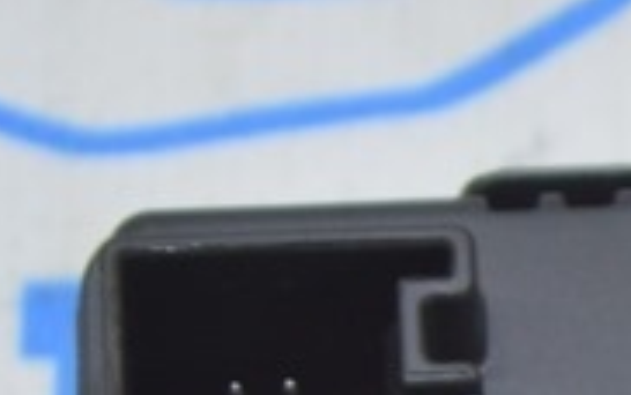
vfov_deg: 2.8
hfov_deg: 4.4
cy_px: 840
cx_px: 971
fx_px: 8137
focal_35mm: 473
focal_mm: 55
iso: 400
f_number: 5.6
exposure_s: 1/20
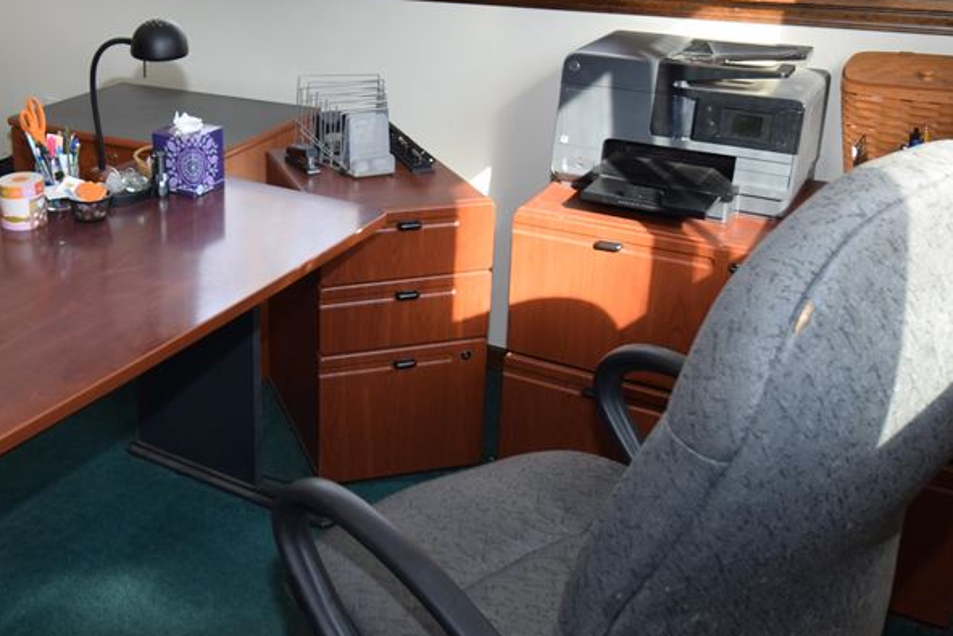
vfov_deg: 33.4
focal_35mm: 39
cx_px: 182
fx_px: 1032
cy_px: 148
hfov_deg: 46.8
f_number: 4.8
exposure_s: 1/30
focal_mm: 12
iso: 100
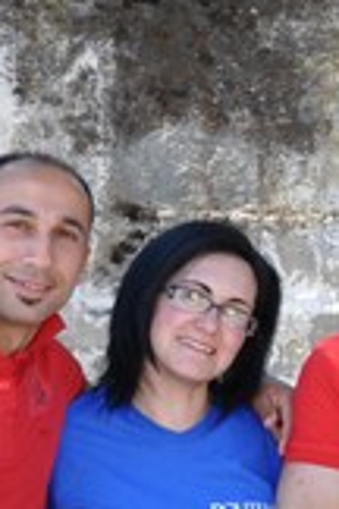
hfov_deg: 5.0
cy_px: 396
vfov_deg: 7.8
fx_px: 3743
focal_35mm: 265
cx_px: 945
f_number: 6.3
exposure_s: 1/160
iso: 200
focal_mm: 28
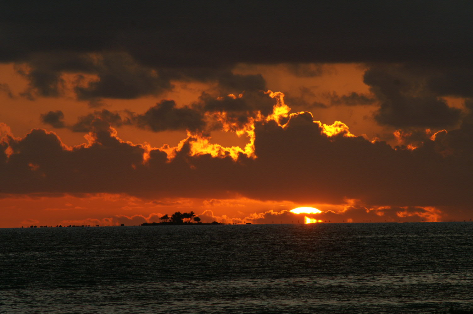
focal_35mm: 450
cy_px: 157
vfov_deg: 3.0
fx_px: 5907
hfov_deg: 4.6
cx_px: 236
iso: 400
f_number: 11
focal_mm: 300
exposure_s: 1/500
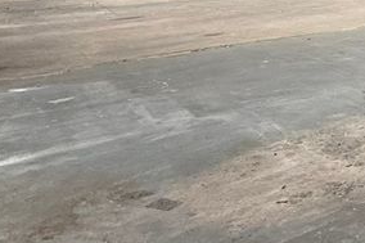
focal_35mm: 57
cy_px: -86
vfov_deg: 21.2
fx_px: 578
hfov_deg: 26.1
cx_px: 542
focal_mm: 2.22
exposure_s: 1/99
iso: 125
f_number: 2.2
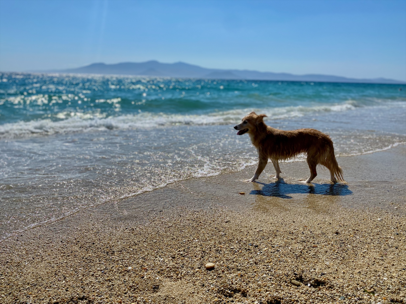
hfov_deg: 67.3
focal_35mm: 26
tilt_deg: -12.3
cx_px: 203
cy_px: 152
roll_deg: -1.0
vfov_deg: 53.1
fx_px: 305
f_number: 1.8
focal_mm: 4.25
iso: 32
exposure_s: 1/8850
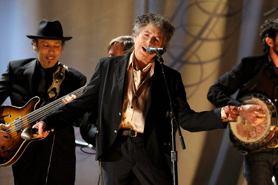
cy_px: 92
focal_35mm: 400
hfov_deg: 5.2
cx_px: 139
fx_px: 3088
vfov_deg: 3.4
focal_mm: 400
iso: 2500
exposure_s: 1/250
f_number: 3.2
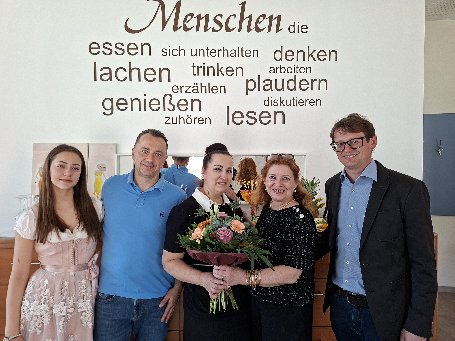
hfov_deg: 73.9
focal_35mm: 23
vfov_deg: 58.9
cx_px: 228
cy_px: 170
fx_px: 302
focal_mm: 5.54
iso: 200
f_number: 1.8
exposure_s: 1/100
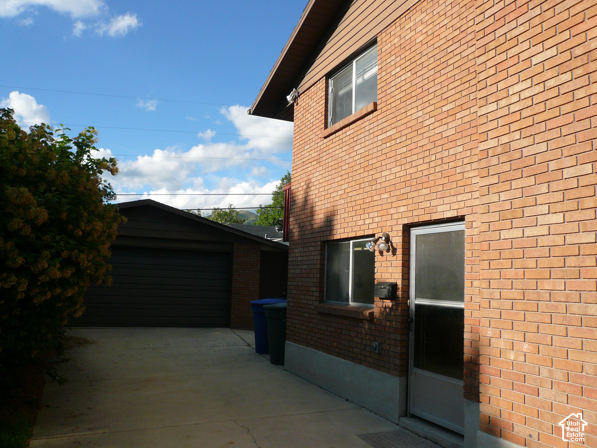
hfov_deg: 63.4
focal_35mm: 28
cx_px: 298
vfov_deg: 49.7
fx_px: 483
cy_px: 224
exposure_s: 1/160
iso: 100
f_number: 8
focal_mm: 4.6
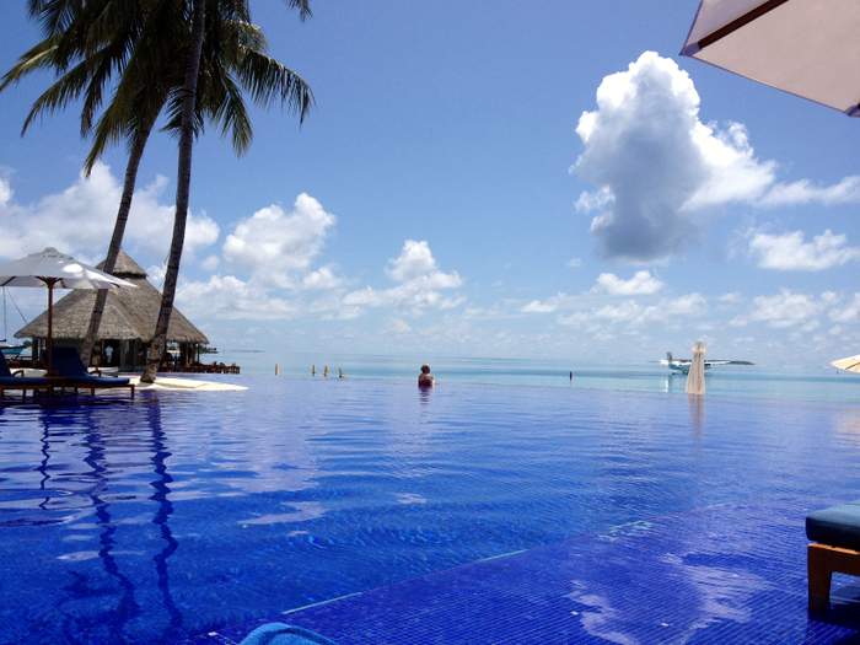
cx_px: 430
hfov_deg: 52.6
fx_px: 870
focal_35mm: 35
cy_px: 322
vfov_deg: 40.7
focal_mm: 4.28
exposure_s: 1/3460
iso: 50
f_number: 2.4
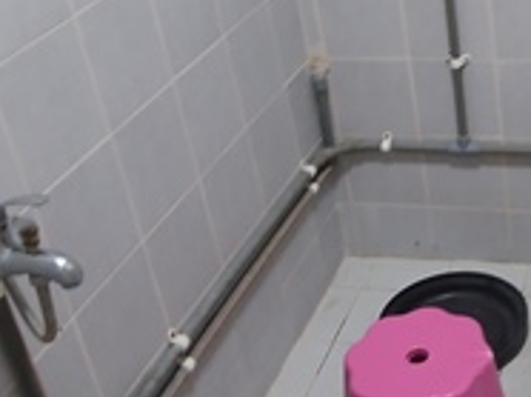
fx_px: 980
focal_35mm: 64
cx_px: 504
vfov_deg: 22.8
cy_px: 136
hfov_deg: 28.8
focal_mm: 3.98
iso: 320
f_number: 1.8
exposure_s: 1/24
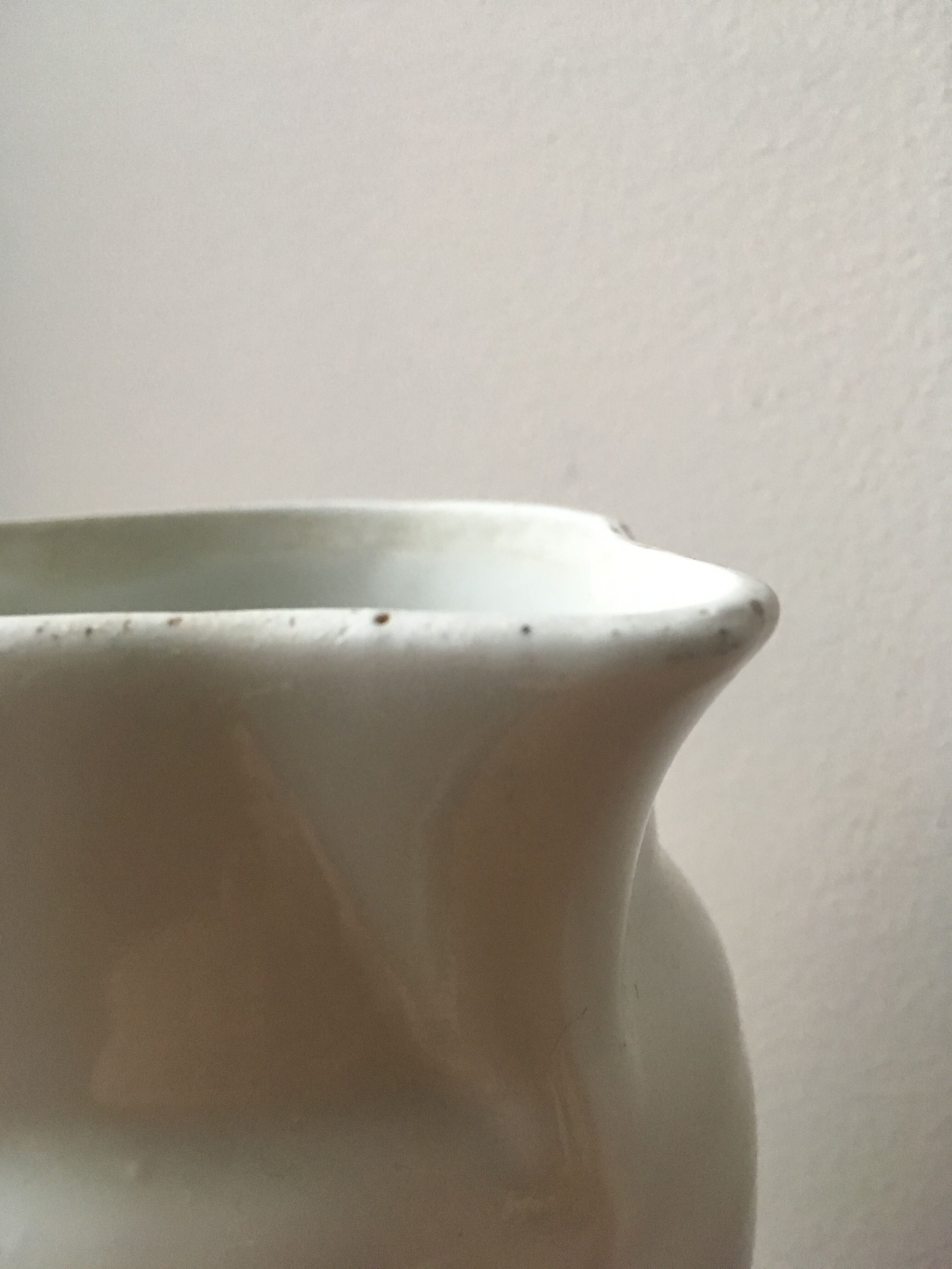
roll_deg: +2.8
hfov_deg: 48.2
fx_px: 1063
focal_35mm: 29
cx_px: 476
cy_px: 634
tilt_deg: -10.2
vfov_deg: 61.7
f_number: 2.2
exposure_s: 1/30
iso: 200
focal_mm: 4.15
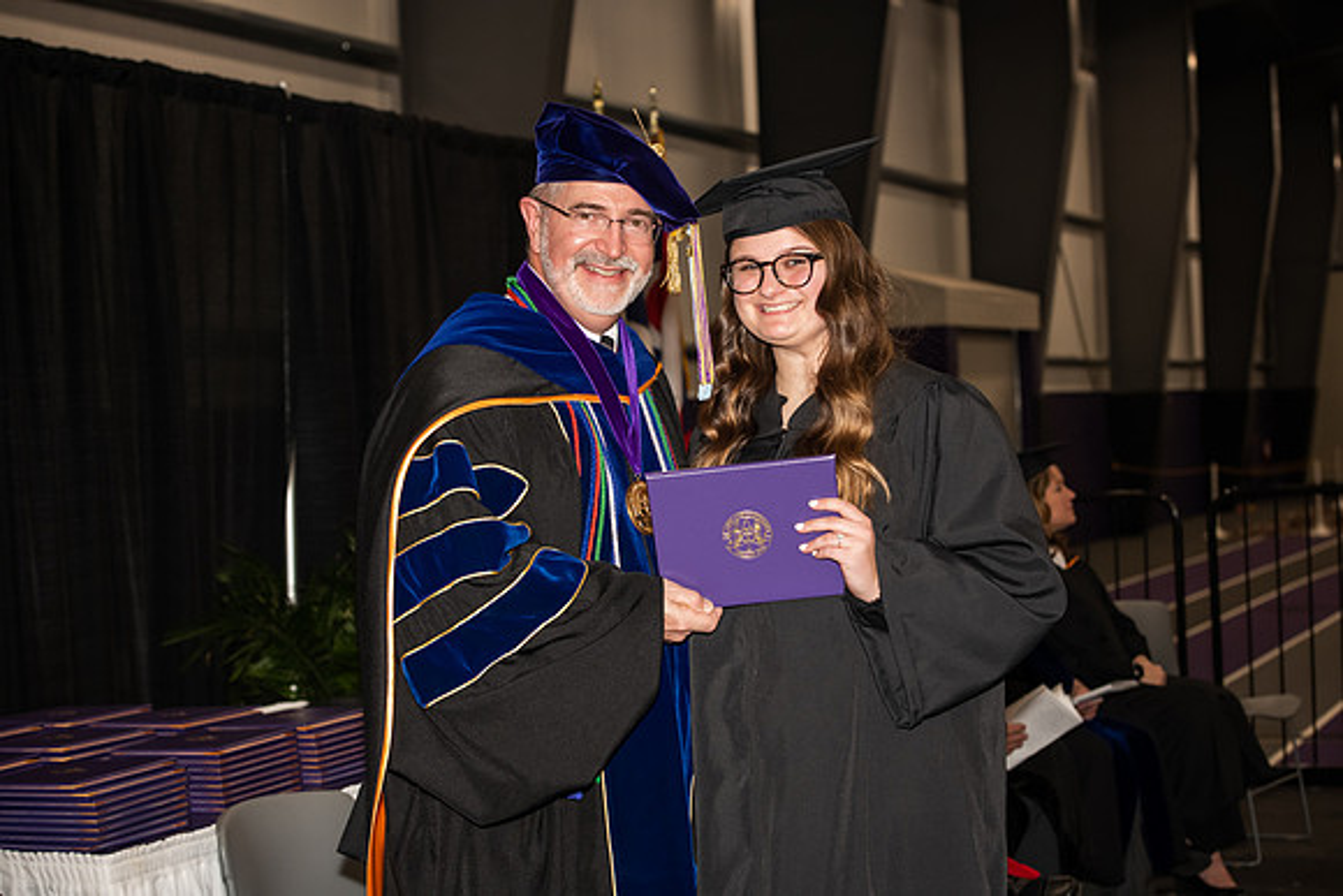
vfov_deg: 19.5
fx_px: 2612
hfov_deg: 28.8
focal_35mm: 70
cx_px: 672
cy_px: 448
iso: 1000
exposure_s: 1/200
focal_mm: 70
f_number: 5.6
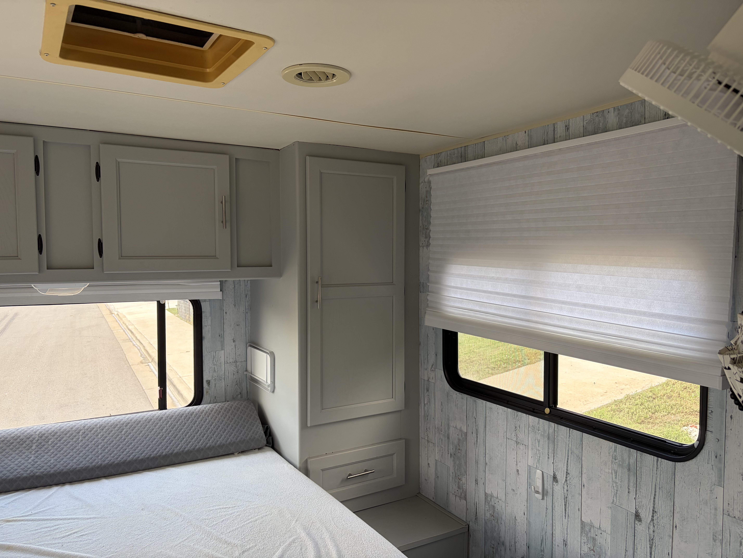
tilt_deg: -8.0
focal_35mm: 26
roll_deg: +0.6
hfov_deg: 67.3
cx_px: 372
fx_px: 558
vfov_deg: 53.1
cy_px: 279
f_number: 1.6
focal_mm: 5.96
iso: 50
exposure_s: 1/210
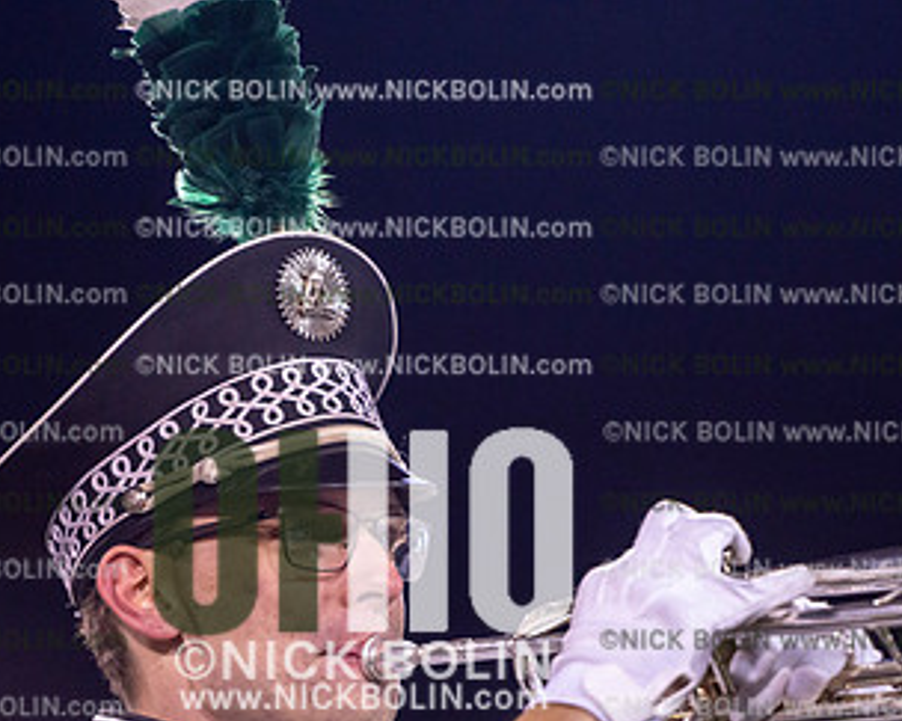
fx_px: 9554
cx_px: 362
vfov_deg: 4.3
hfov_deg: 5.4
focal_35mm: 358
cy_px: 571
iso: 2500
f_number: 2.8
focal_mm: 200
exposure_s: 1/1250
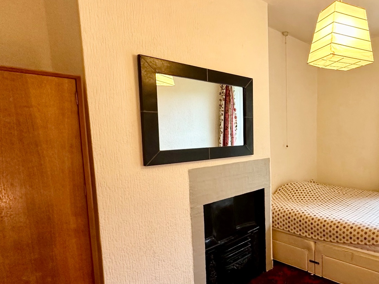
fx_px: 285
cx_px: 326
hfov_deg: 59.5
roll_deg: +0.3
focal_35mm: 26
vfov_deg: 52.9
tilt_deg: -7.0
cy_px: 160
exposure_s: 1/50
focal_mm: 2.22
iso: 160
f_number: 2.2
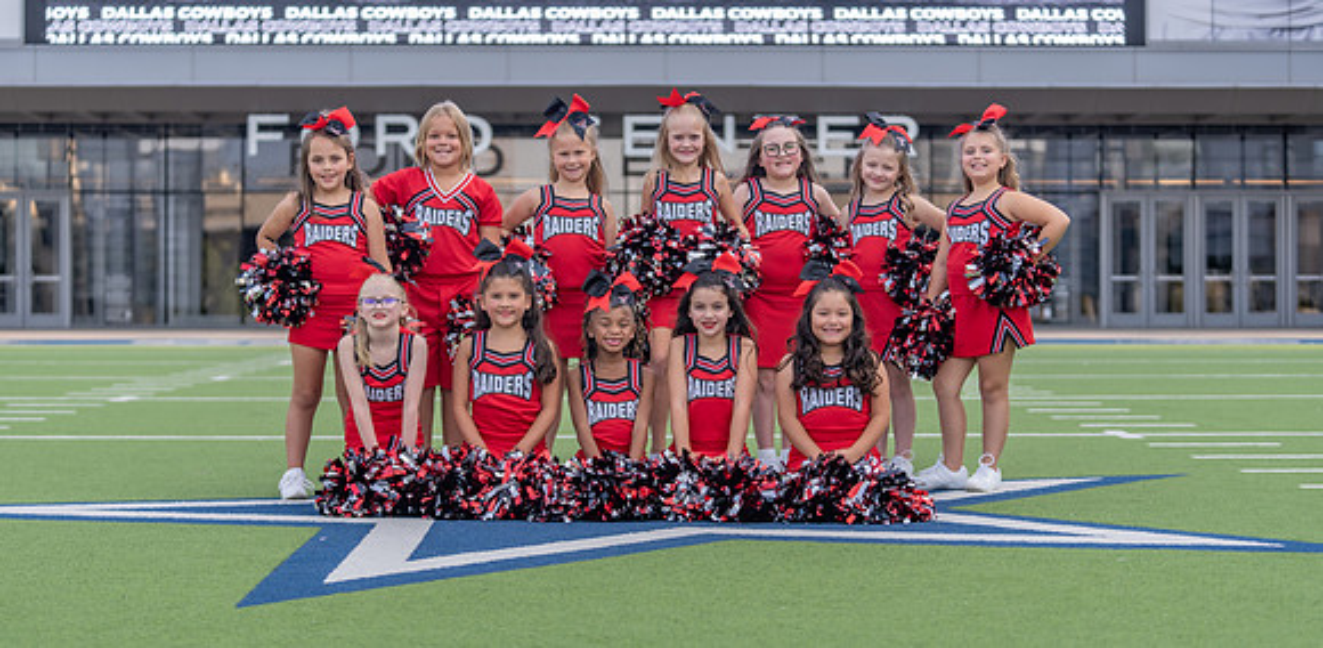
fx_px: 2616
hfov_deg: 28.4
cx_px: 657
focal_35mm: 77
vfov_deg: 14.1
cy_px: 303
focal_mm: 70
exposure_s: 1/320
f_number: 2.8
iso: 100
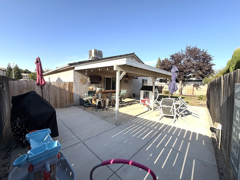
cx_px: 120
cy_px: 90
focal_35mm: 14
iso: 32
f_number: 2.2
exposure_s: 1/770
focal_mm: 2.22
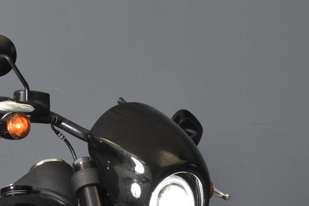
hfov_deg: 11.1
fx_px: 1577
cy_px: 354
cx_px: -18
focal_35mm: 184
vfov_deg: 7.3
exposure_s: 1/160
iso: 800
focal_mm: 35
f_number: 4.5
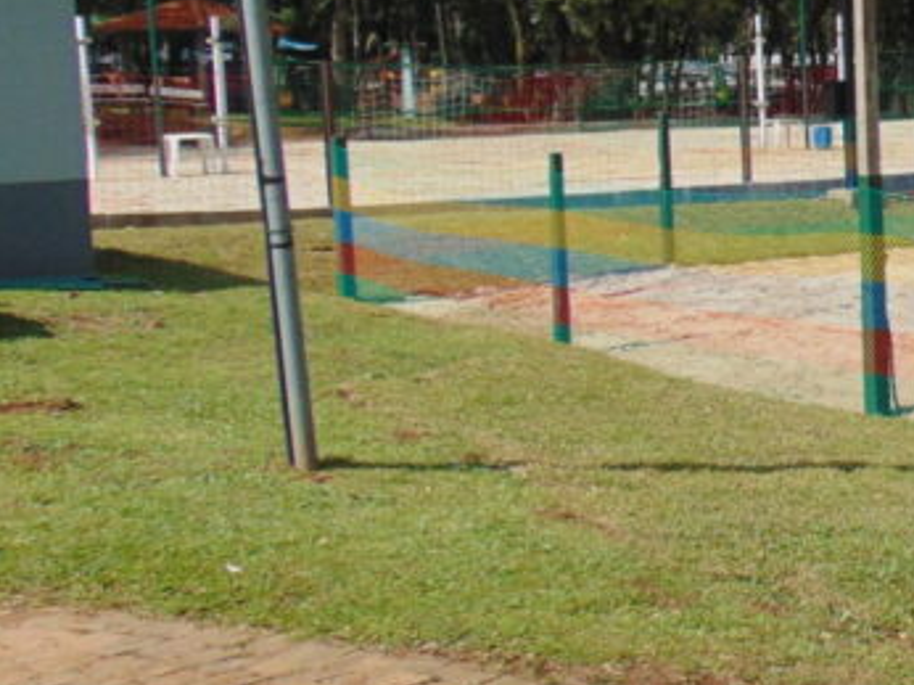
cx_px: 1347
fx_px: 1953
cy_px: 212
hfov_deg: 22.1
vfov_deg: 19.8
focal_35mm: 74
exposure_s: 1/250
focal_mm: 4.5
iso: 80
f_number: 7.7
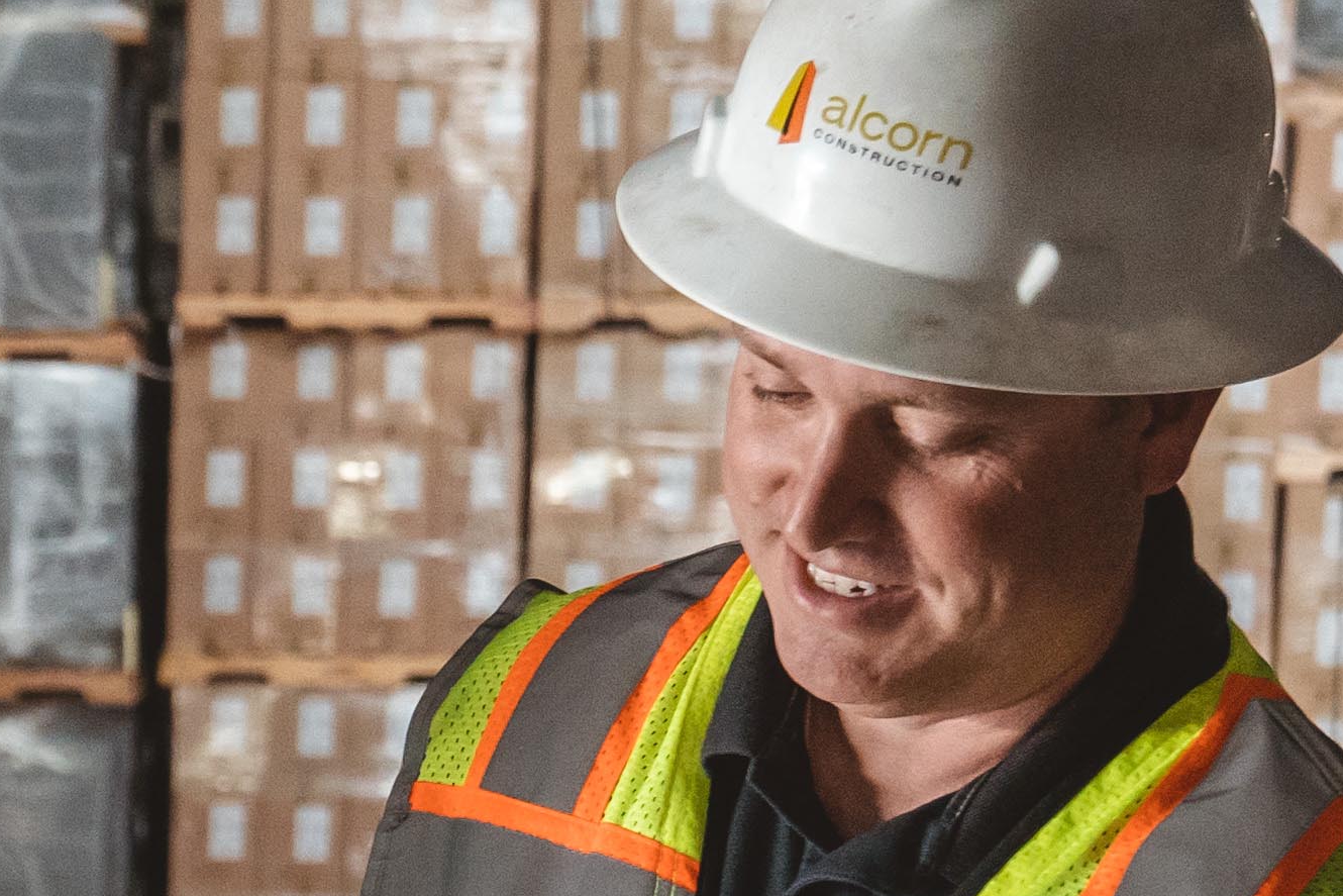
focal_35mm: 203
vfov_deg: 6.7
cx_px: -566
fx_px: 7573
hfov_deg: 9.9
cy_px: 1454
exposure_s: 1/160
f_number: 5
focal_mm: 45
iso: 1600
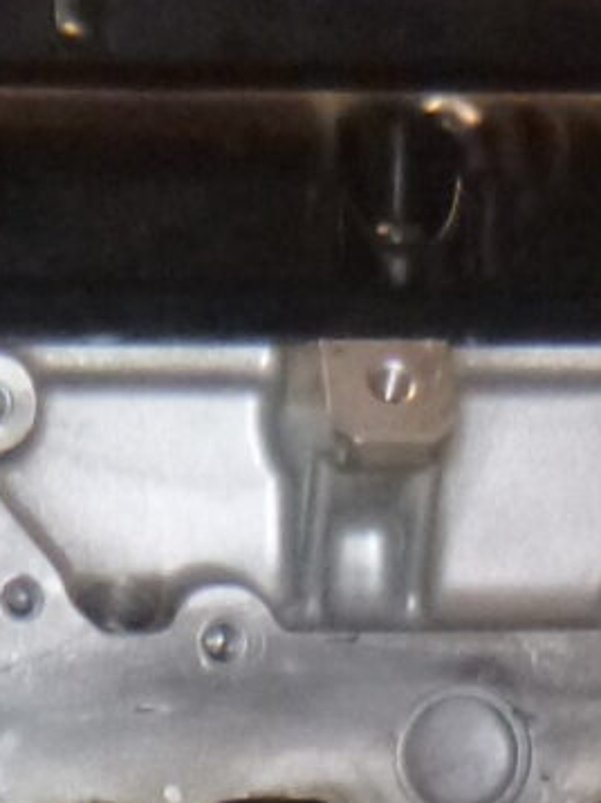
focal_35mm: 179
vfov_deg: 10.0
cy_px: 1734
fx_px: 4149
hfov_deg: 8.3
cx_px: 119
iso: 400
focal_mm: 4.5
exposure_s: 1/60
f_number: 3.9
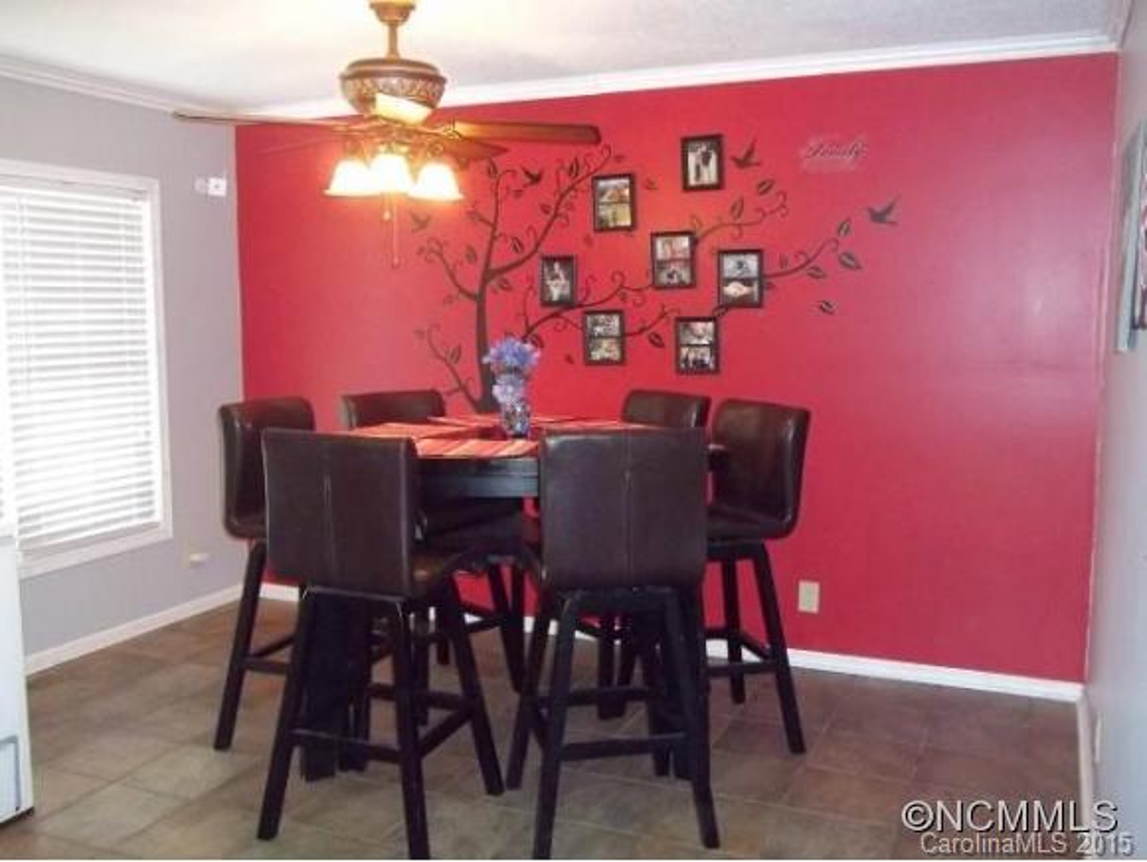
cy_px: 431
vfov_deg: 44.2
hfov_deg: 56.8
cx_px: 574
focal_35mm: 32
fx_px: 1061
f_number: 2.9
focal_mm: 5.7
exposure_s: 1/30
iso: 400
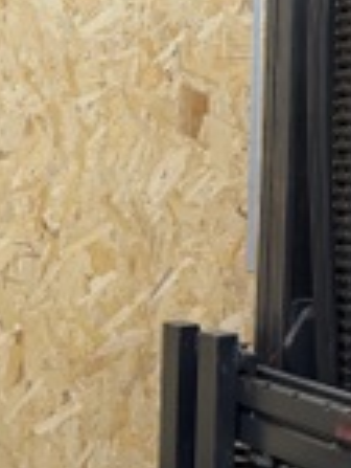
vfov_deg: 18.7
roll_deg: -0.5
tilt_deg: +2.9
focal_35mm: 103
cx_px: 630
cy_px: 22
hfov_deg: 13.0
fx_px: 1391
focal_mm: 6.76
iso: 200
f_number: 1.78
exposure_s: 1/93
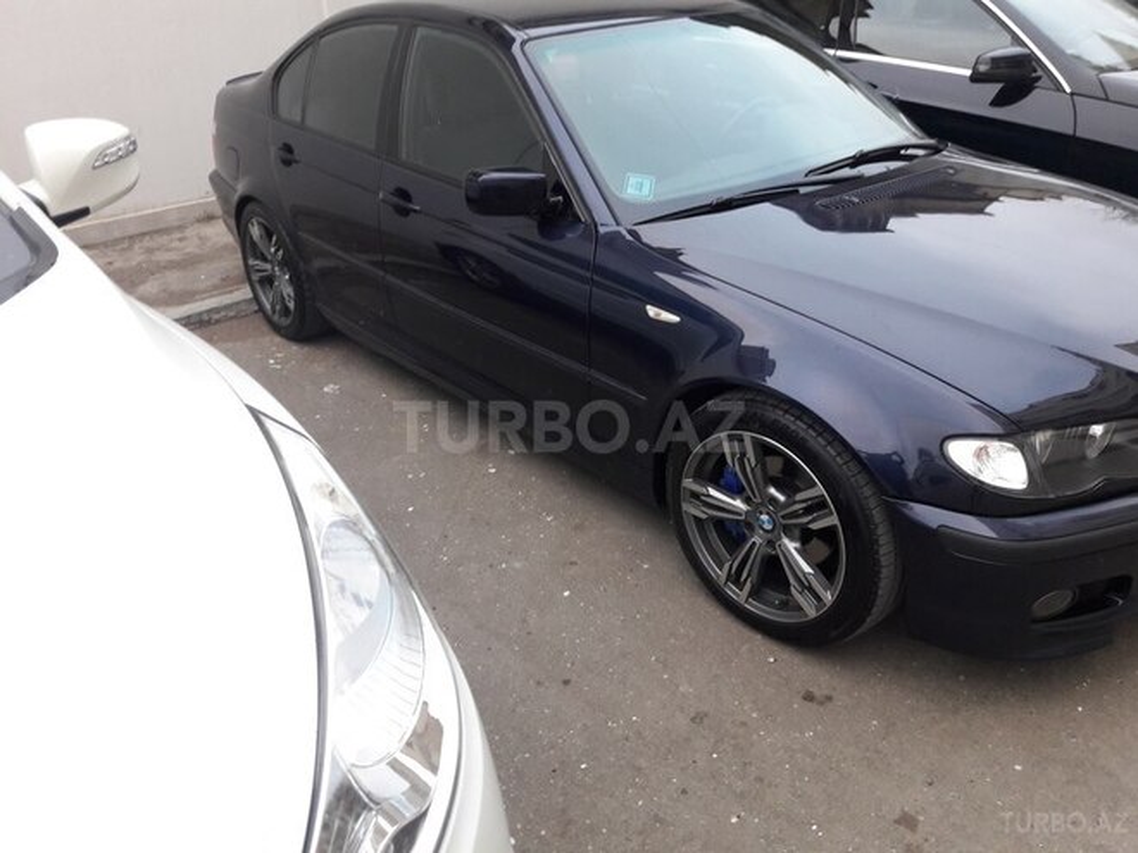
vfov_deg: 49.7
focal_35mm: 28
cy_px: 426
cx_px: 569
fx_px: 920
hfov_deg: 63.4
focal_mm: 3.7
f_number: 1.9
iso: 100
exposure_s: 1/33
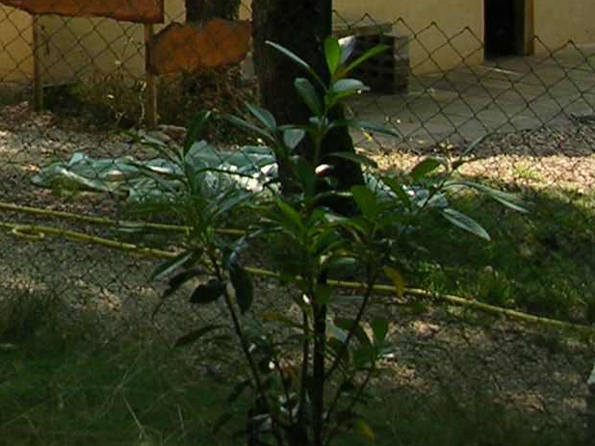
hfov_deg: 14.7
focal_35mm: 126
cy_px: -204
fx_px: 2165
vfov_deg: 11.3
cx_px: -263
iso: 50
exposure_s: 1/365
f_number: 2.8
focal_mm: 5.8
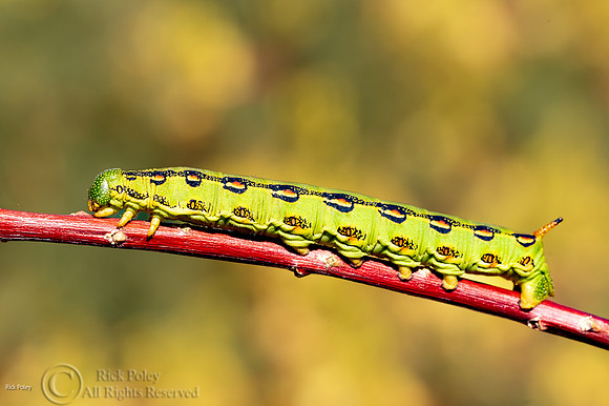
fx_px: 2010
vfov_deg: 11.5
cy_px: 203
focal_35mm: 119
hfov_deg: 17.2
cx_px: 345
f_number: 11
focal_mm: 90
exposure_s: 1/200
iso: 320
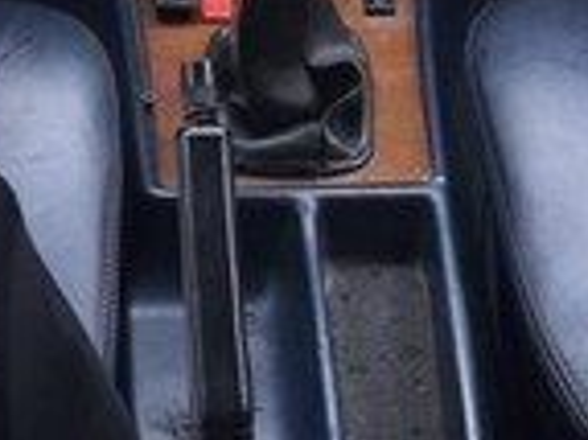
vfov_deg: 9.9
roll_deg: -0.5
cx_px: 177
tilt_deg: -20.1
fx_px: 2274
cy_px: -574
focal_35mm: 134
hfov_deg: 14.7
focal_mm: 4.15
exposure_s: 1/118
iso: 32
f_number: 2.2
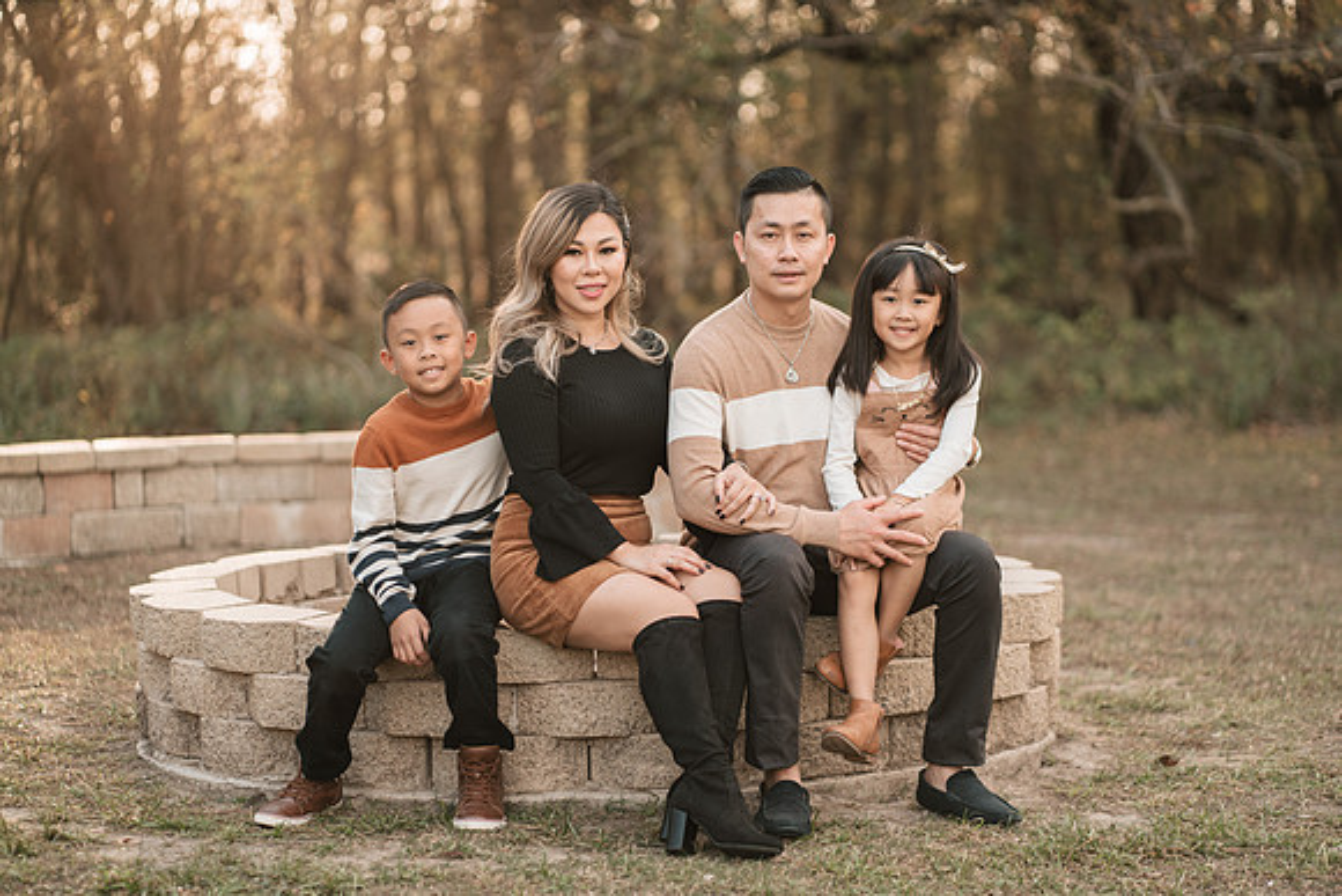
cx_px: 671
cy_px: 448
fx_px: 3169
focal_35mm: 85
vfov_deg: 16.1
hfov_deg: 23.9
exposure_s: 1/500
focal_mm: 85
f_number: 2
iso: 160
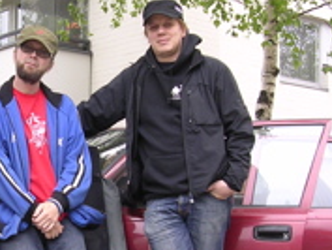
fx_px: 825
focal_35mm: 86
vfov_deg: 17.1
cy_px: 199
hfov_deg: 22.2
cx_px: 36
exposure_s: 1/36
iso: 100
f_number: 2.8
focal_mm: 5.8
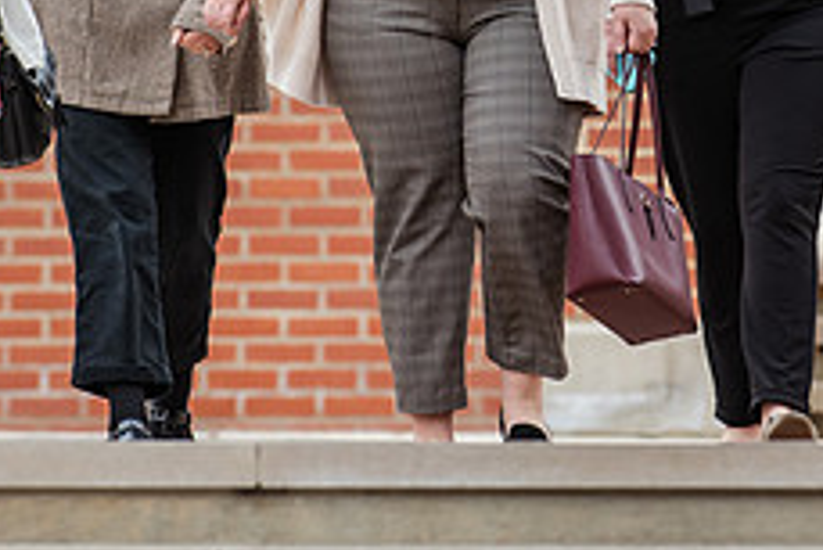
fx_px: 17362
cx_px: 503
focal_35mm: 759
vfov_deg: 1.8
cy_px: -128
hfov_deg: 2.7
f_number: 6.3
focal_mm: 300
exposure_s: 1/500
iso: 400
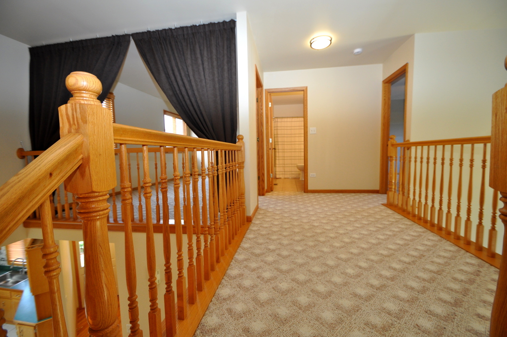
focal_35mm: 15
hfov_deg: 100.5
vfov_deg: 77.2
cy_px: 168
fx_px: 211
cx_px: 254
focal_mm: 10
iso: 500
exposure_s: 1/60
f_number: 4
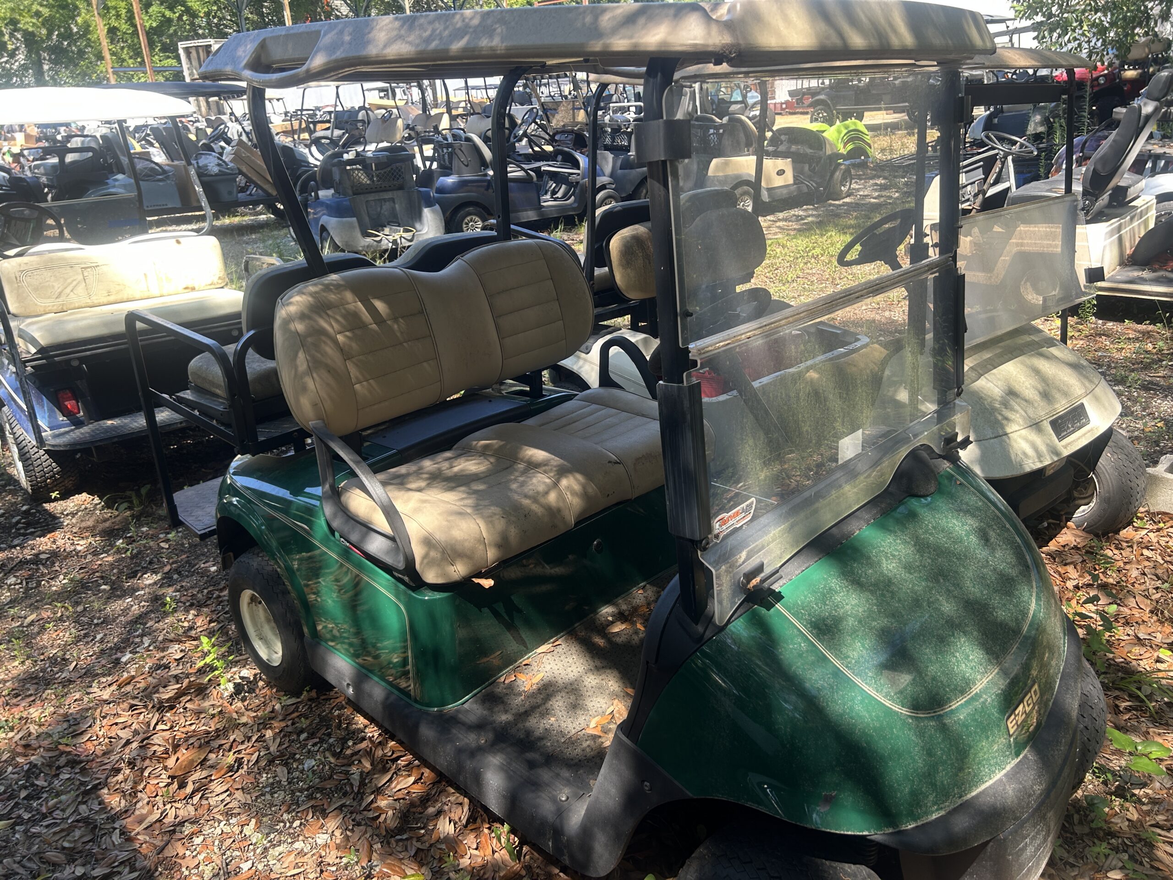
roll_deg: +4.5
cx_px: 586
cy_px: 440
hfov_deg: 67.3
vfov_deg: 53.1
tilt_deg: -19.3
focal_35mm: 26
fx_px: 881
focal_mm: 5.7
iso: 50
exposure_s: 1/357
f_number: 1.5
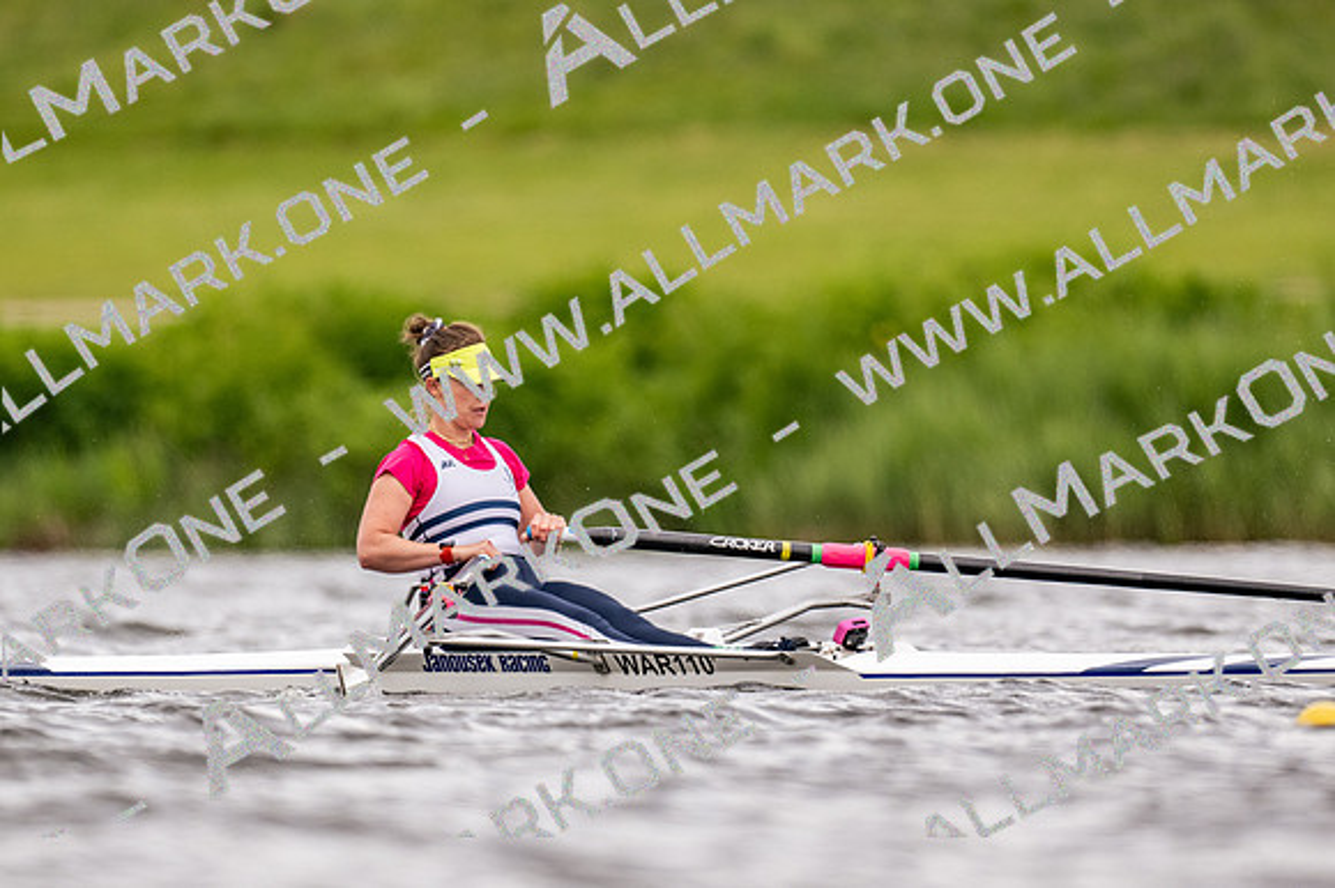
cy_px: 444
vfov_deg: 1.5
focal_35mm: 900
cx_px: 668
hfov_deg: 2.3
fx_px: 33355
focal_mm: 600
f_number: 4
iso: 560
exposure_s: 1/2500
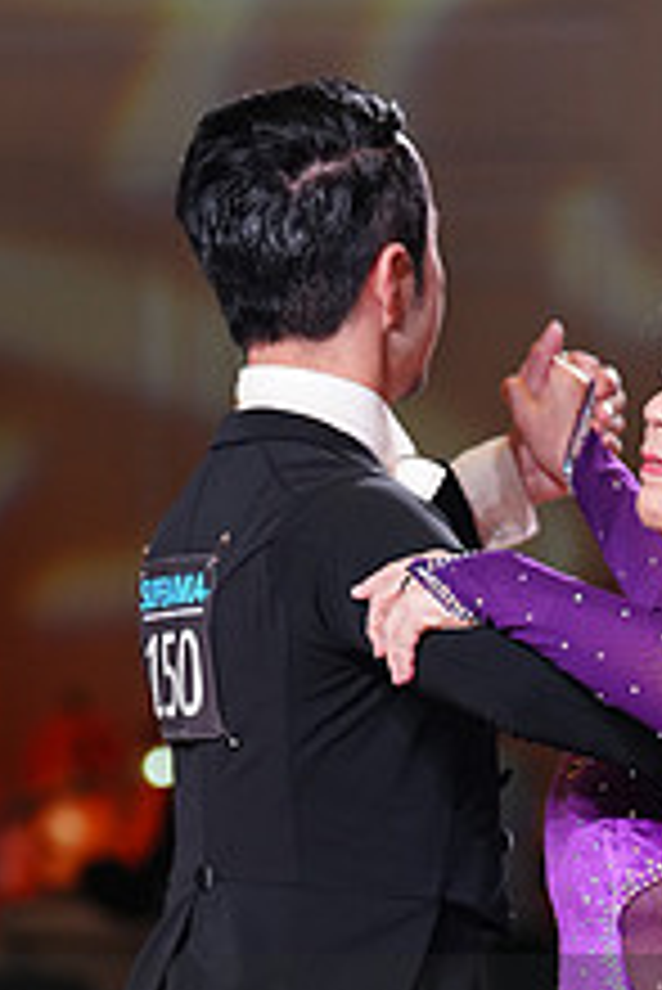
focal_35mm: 290
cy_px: 1107
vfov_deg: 7.1
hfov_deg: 4.7
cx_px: 538
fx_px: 7986
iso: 1250
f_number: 2.8
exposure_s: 1/400
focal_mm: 110
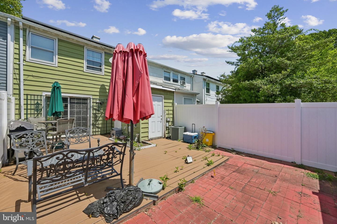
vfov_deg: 81.2
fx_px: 131
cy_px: 112
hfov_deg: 104.3
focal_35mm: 14
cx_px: 168
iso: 400
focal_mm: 14
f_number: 11
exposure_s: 1/800
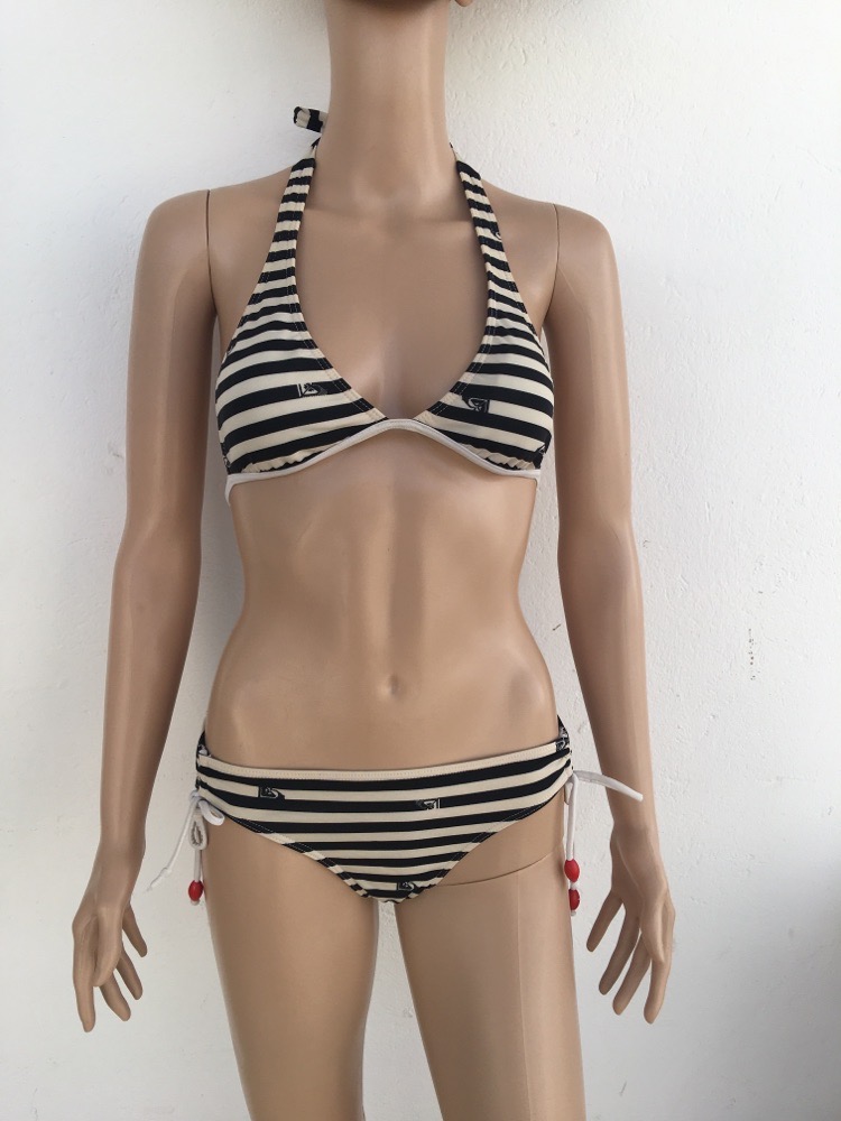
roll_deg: -3.2
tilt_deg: -15.8
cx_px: 420
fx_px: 939
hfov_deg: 48.2
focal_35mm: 29
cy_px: 560
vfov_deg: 61.7
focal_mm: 4.15
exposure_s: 1/396
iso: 25
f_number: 2.2
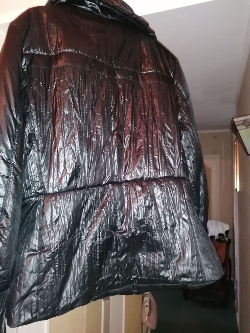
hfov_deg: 51.4
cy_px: 166
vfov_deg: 65.3
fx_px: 260
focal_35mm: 27
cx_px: 125
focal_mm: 4.75
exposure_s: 1/20
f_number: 1.8
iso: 640
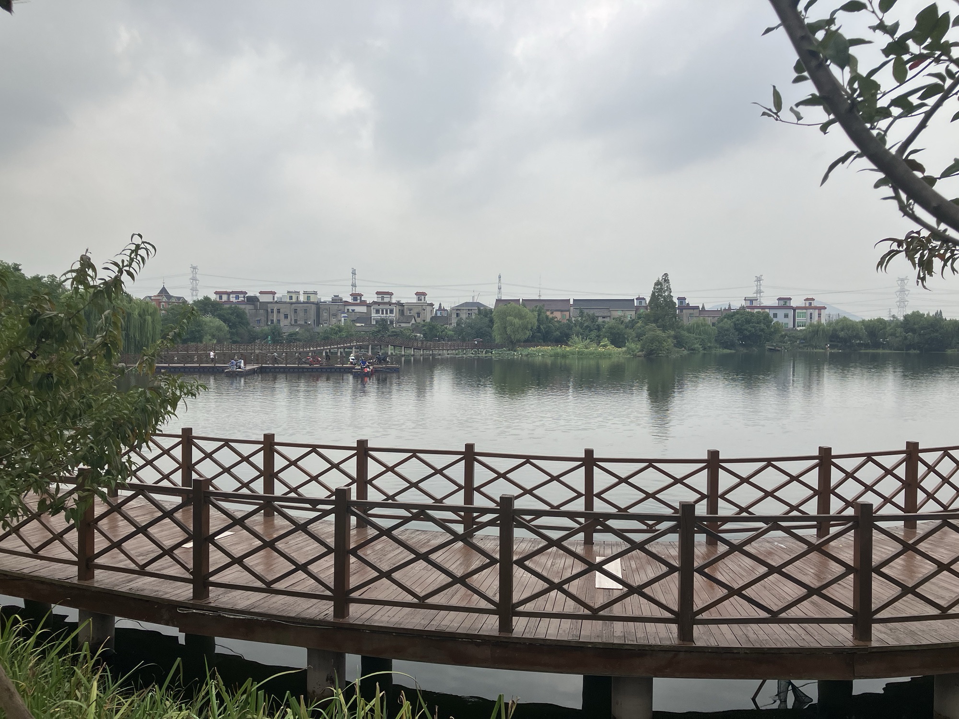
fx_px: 776
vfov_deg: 49.7
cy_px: 360
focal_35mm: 28
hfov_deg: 63.4
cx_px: 480
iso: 32
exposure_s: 1/1799
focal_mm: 3.99
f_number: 1.8
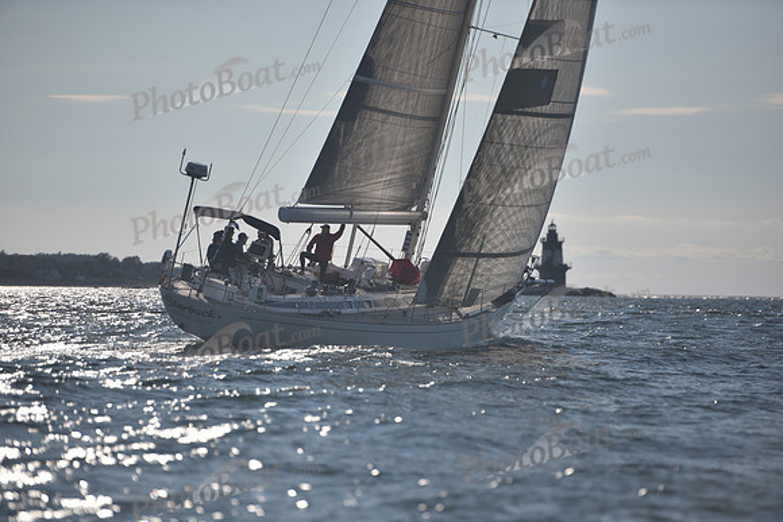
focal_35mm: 200
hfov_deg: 10.3
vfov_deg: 6.9
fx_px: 4351
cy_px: 261
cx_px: 392
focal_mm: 200
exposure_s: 1/6400
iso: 250
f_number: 3.2
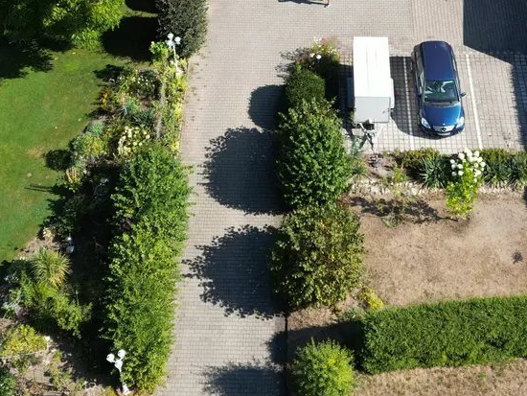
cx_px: 281
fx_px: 1020
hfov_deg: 28.9
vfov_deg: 21.0
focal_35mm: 67
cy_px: -21
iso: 140
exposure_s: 1/1600
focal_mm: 6.72
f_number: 1.7
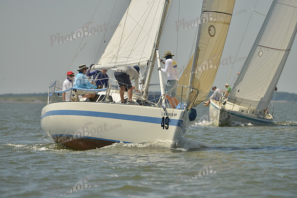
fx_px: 3301
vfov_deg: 3.4
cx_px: 148
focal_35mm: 400
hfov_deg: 5.2
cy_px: 99
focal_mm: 400
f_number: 6.3
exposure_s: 1/1600
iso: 200
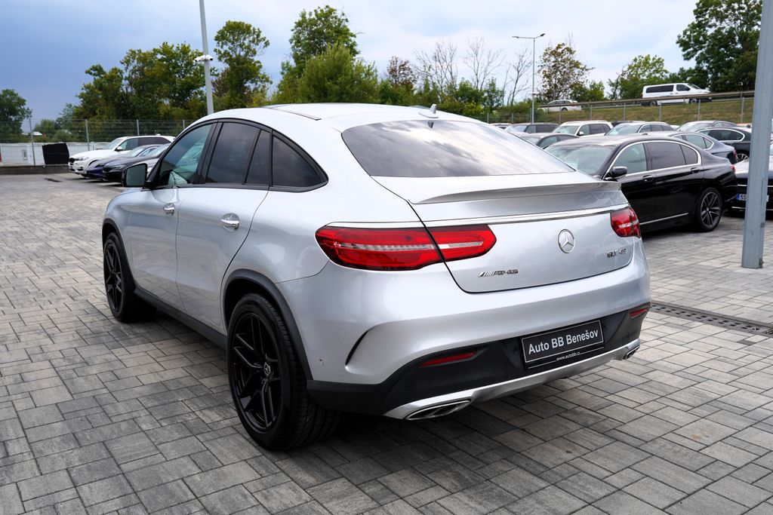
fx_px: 666
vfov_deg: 42.3
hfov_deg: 60.3
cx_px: 386
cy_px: 258
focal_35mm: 31
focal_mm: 31
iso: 100
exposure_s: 1/250
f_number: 7.1
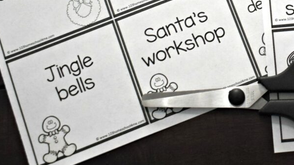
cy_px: -83
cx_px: 271
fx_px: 852
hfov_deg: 19.2
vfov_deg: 10.7
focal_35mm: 109
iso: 450
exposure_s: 1/60
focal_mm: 27
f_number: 4
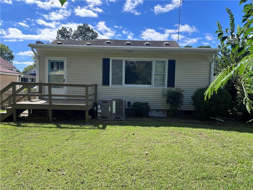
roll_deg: -1.3
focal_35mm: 26
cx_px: 126
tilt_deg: -2.8
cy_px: 95
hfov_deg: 67.3
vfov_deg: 53.1
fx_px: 190
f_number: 1.5
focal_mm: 5.7
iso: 50
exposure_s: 1/2083
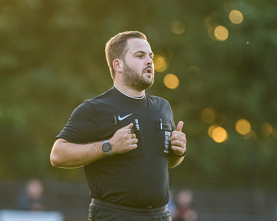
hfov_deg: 3.7
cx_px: 108
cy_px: 100
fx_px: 4338
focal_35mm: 529
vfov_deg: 2.9
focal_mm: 240
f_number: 2.8
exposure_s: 1/800
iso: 1250
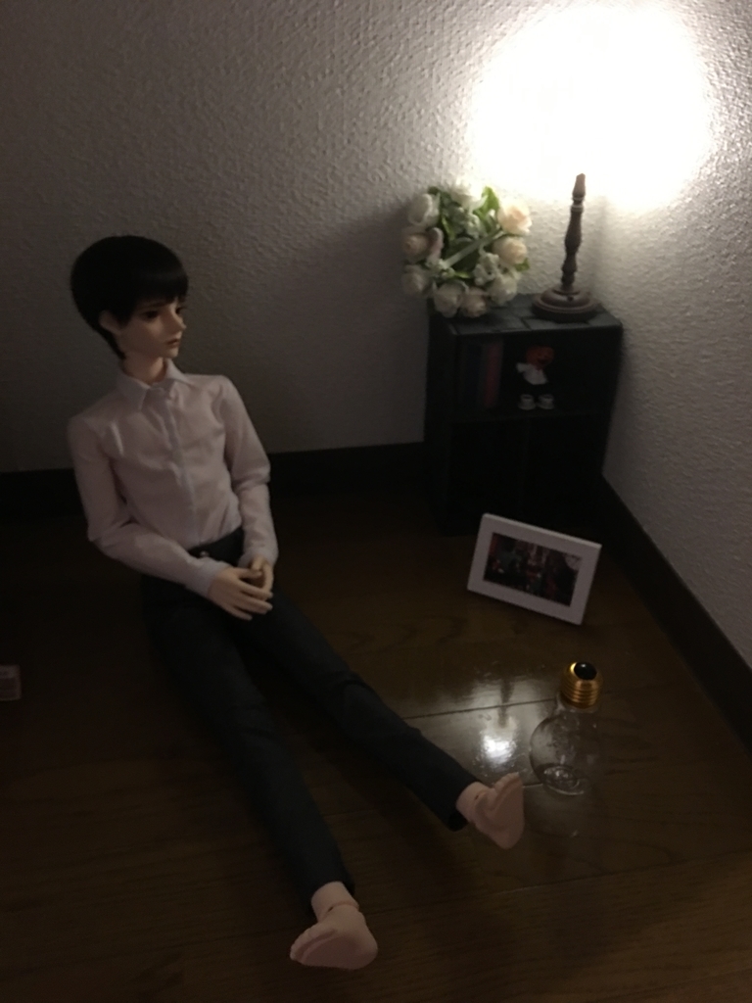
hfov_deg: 48.2
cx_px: 376
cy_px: 502
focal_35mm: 29
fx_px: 840
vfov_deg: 61.7
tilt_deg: -32.9
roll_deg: -2.3
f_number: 2.2
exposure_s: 1/4
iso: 64
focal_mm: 4.15
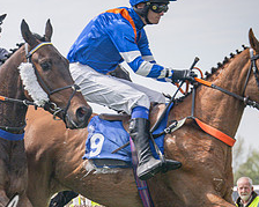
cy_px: 171
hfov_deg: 5.6
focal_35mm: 344
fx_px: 2636
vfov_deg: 4.5
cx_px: -140
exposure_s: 1/3200
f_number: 4
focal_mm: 98
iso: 200
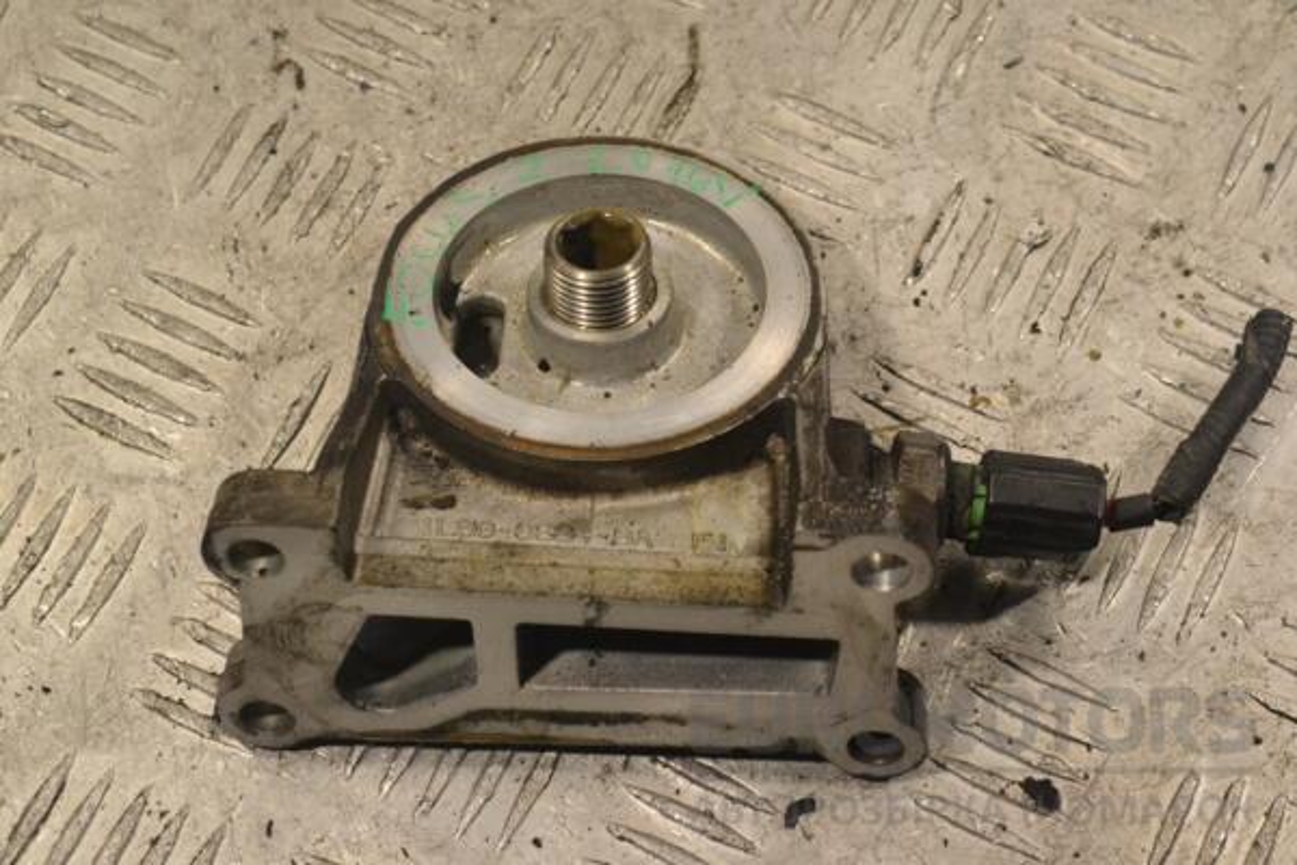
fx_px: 2972
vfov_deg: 16.6
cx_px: 648
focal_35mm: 82
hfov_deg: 24.6
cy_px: 432
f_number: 10
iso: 3200
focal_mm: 55
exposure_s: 1/400
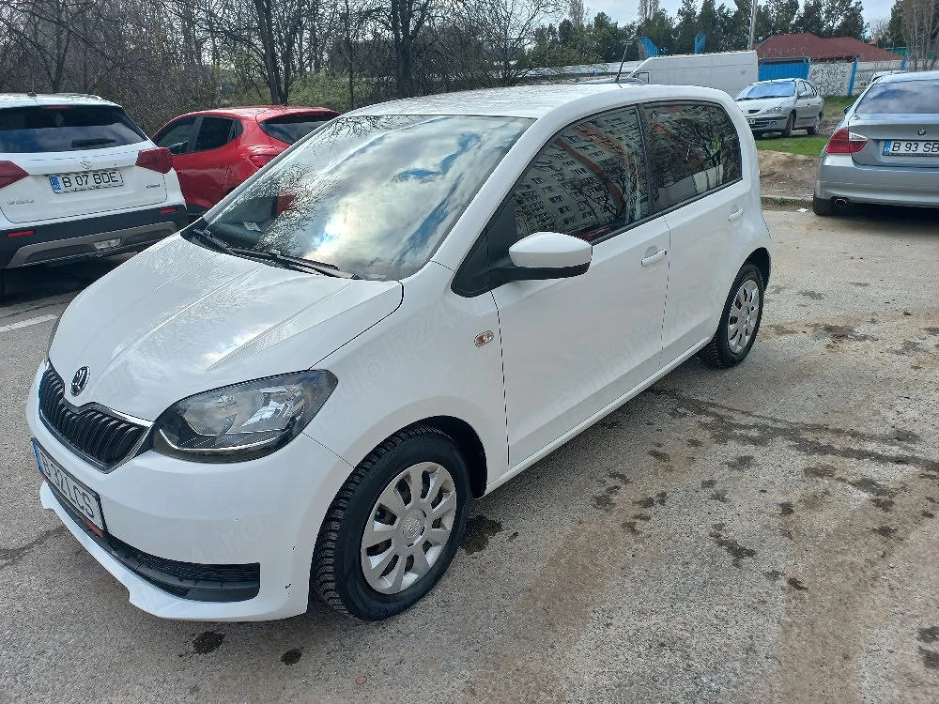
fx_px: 678
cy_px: 352
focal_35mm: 25
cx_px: 470
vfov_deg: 54.9
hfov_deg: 69.4
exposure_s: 1/500
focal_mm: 4.6
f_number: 1.8
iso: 25
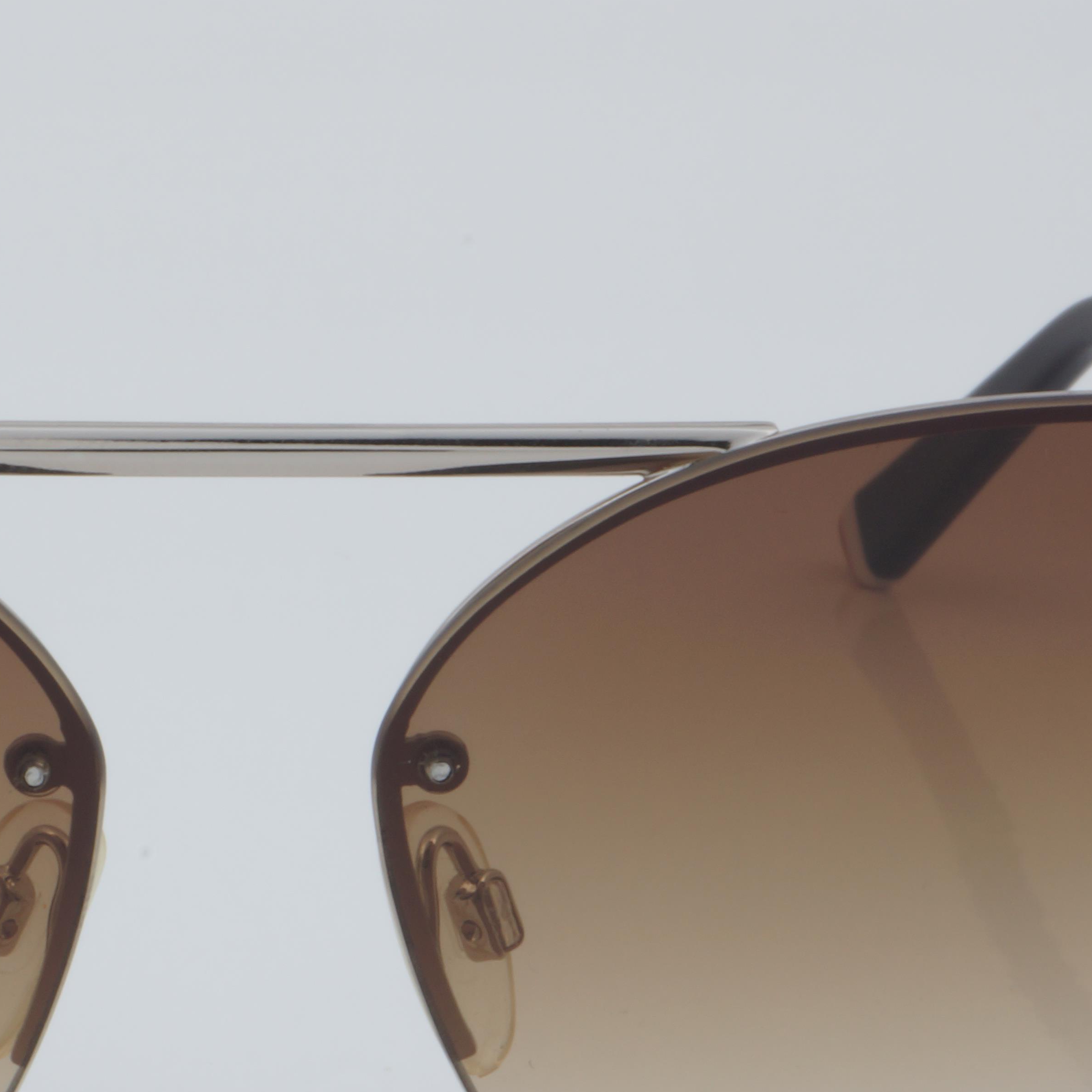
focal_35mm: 176
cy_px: 780
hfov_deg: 9.9
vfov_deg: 9.9
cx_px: 232
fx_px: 6284
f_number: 32
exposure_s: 1/3
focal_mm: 55
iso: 100
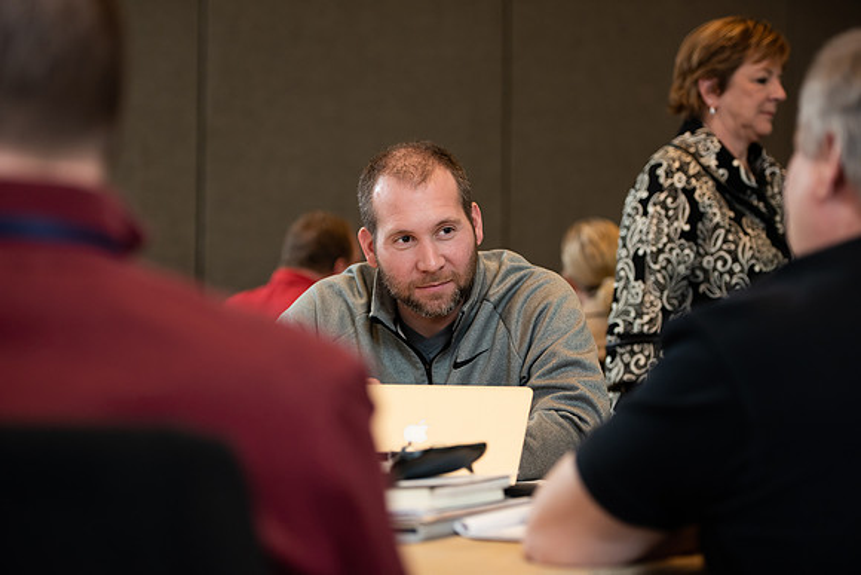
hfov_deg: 21.5
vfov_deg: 14.4
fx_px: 2273
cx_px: 430
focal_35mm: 95
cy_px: 288
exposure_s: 1/160
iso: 1000
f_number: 3.2
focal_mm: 95
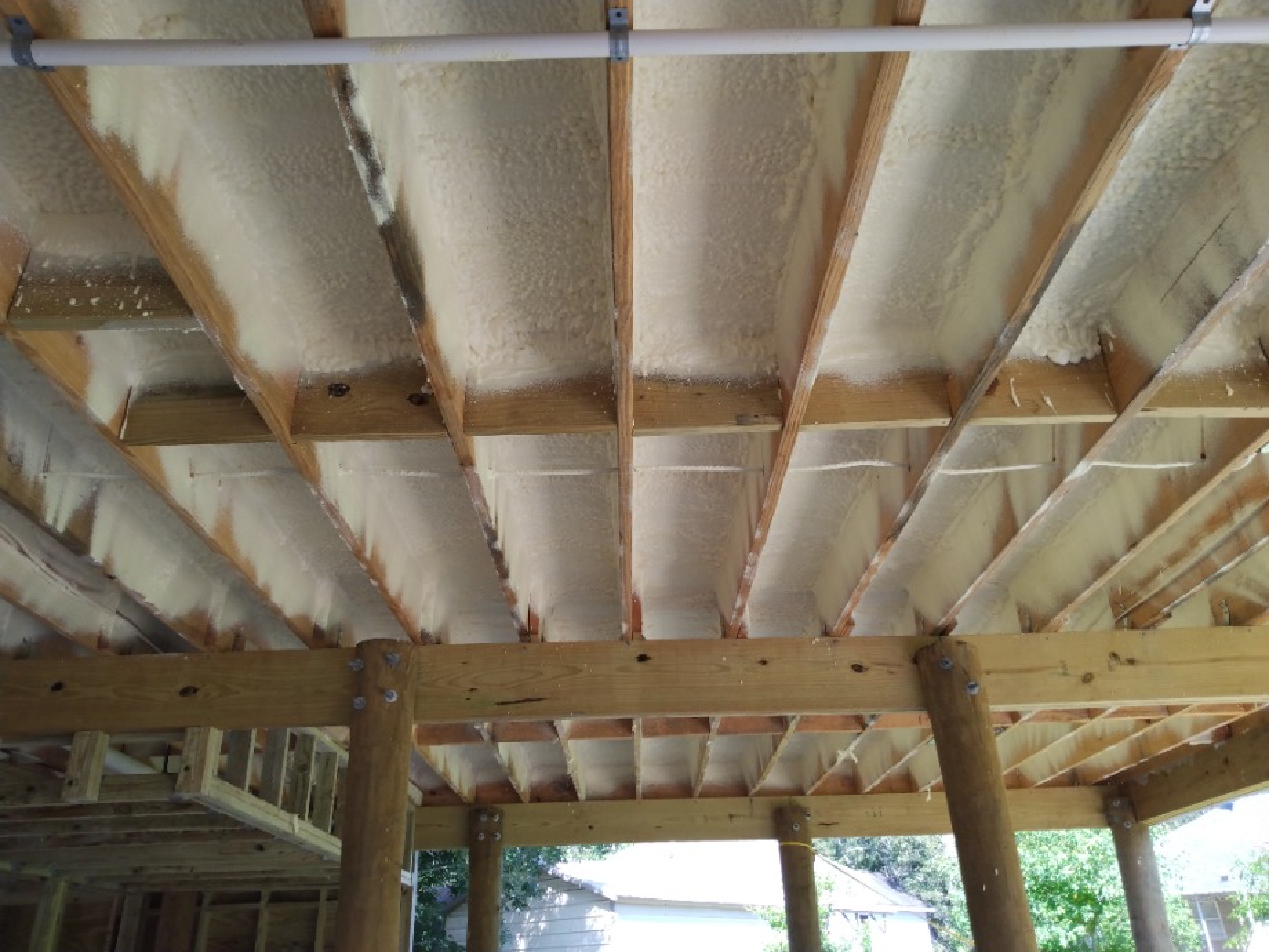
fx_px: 733
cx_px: 634
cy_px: 476
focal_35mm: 20
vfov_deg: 66.0
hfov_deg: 81.7
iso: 100
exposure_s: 1/192
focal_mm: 3.54
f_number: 2
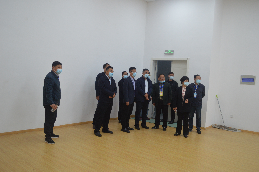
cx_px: 130
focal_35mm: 30
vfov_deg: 43.5
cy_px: 86
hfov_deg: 62.0
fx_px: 216
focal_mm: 20
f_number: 4.5
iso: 400
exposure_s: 1/80
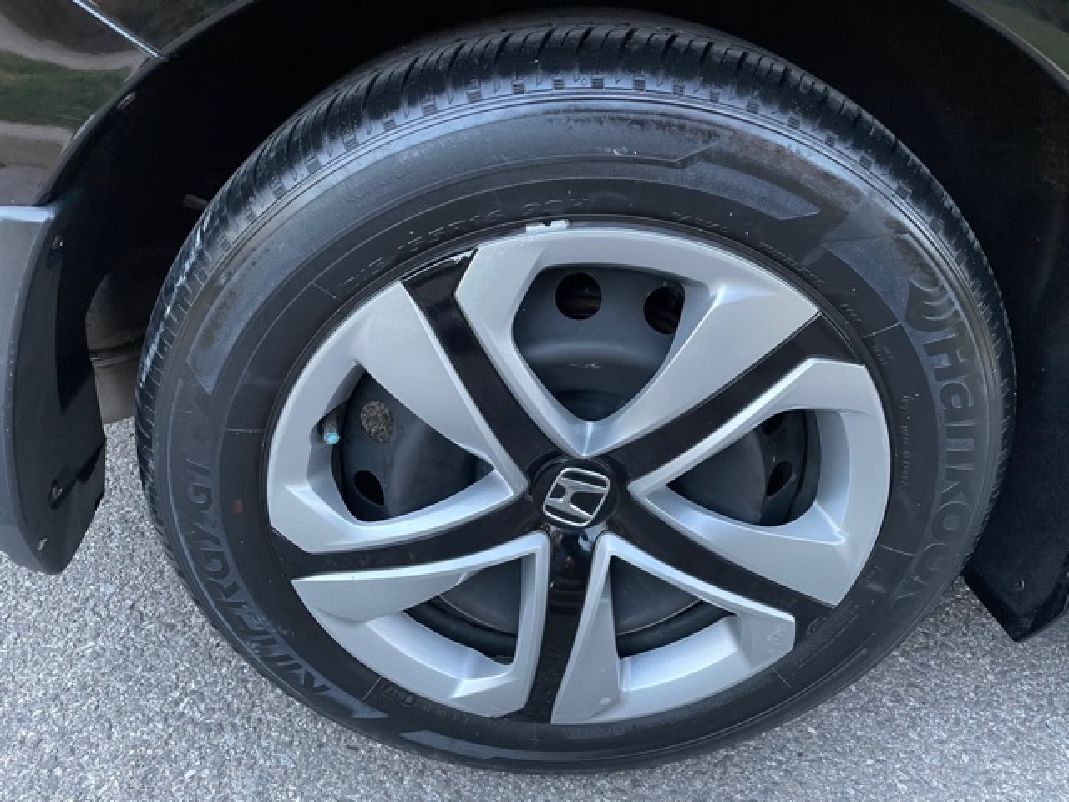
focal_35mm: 26
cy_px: 401
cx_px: 534
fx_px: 803
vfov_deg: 53.1
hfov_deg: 67.3
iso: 500
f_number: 1.6
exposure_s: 1/60
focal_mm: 4.2
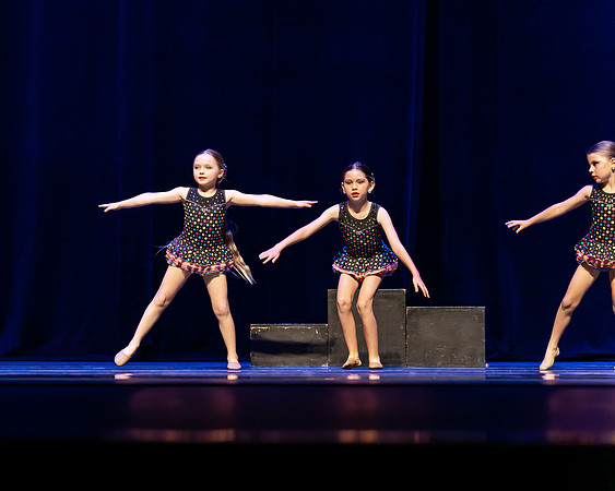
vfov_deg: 11.6
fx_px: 2424
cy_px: 211
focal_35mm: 133
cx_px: 183
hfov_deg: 14.4
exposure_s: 1/640
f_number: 2.8
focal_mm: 101
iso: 3200
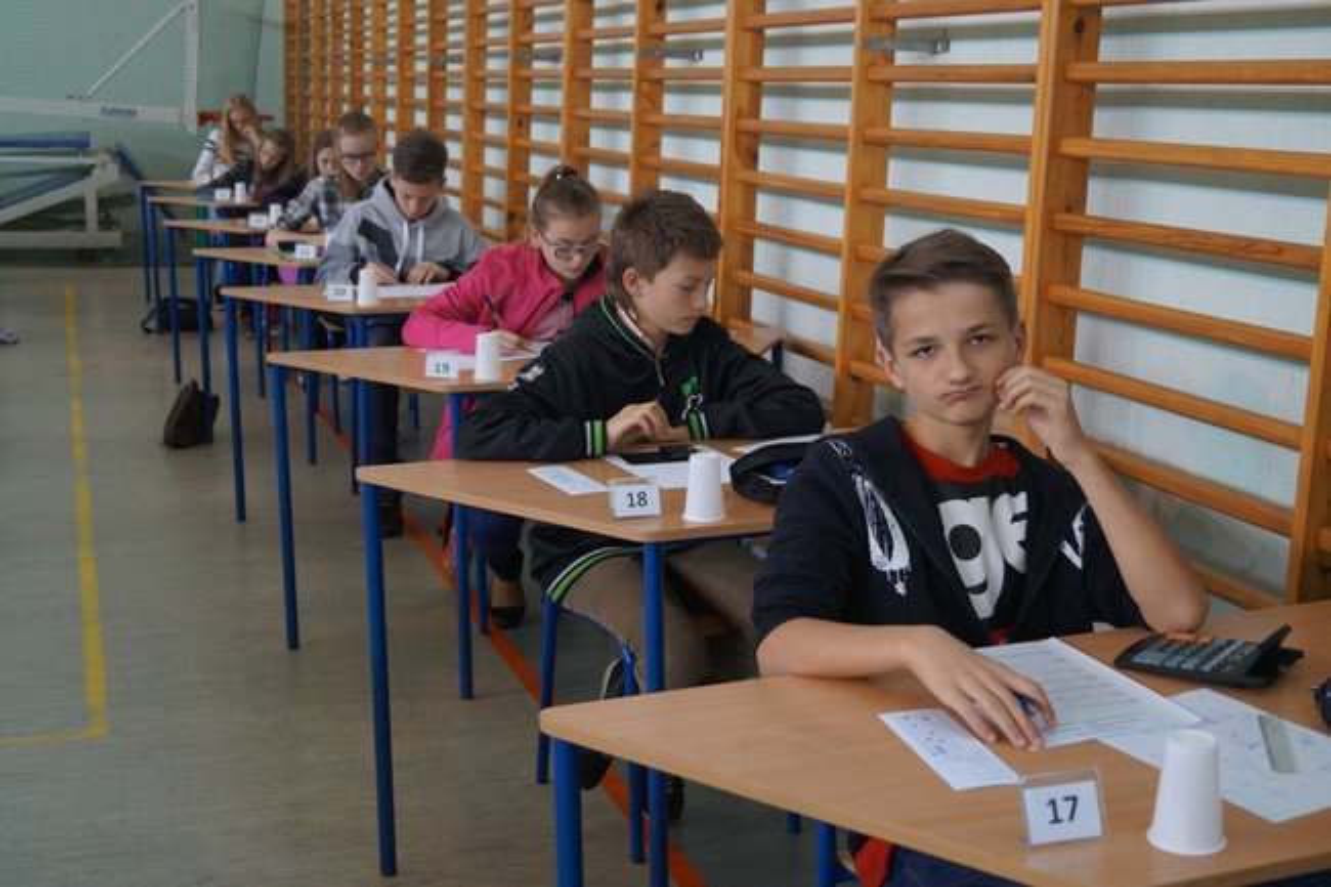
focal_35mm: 45
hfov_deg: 43.6
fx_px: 1663
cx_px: 666
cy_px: 444
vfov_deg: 29.8
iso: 2000
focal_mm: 30
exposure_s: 1/160
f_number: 4.5
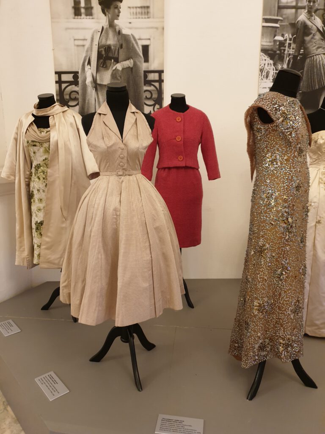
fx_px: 325
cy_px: 217
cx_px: 162
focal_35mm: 26
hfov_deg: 53.1
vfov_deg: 67.3
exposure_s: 1/50
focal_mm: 4.3
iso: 200
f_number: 1.5
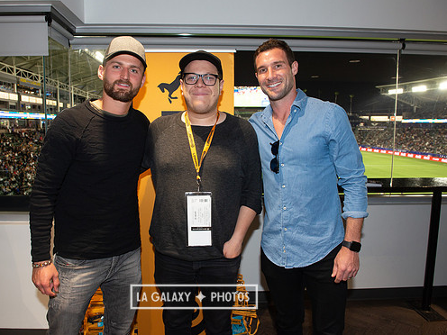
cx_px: 194
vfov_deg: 51.3
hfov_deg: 65.1
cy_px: 162
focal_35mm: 27
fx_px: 349
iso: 640
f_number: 6.3
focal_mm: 24
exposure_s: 1/60
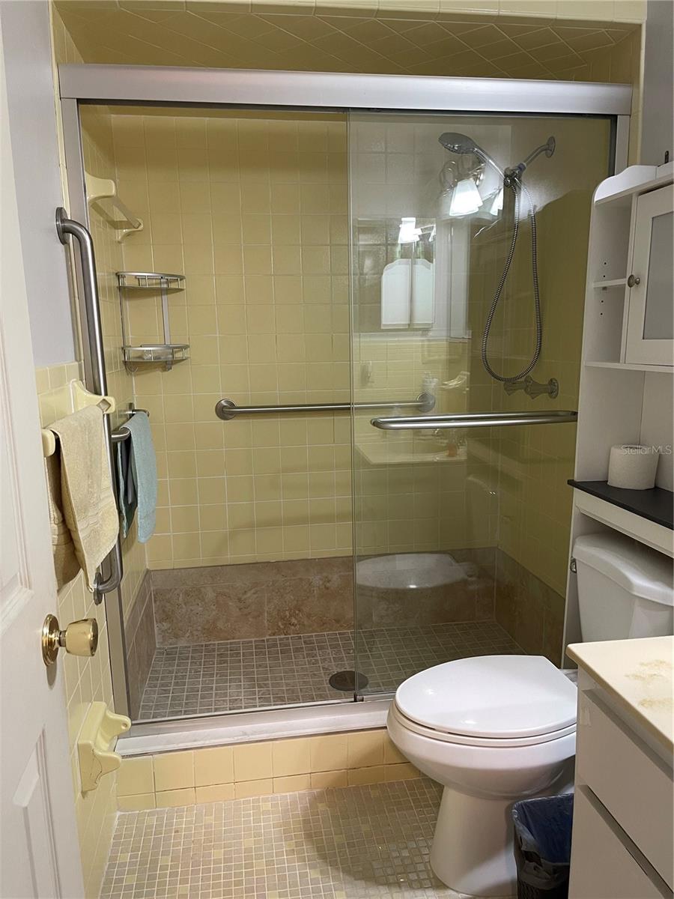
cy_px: 450
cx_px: 337
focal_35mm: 25
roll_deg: +1.1
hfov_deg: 54.9
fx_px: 649
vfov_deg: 69.4
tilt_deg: -10.4
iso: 200
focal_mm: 5.1
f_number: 1.6
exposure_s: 1/60
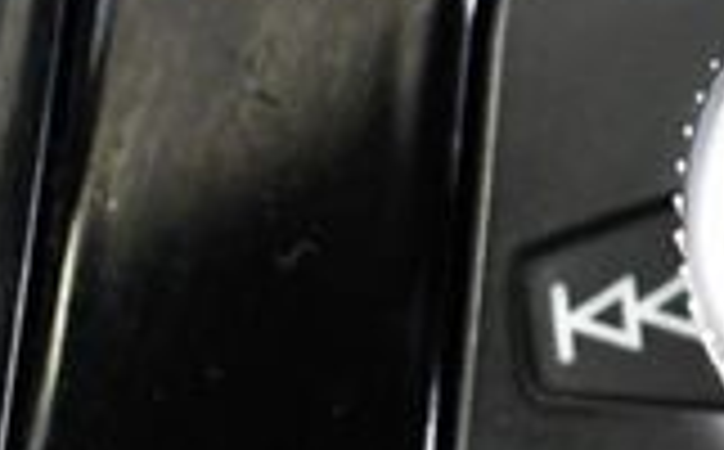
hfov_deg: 10.5
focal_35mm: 187
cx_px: 1340
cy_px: 248
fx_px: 3683
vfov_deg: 7.0
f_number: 3.8
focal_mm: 23
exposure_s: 1/80
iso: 3200
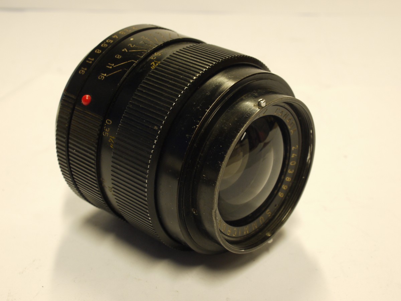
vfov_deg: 24.4
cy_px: 150
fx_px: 695
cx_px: 200
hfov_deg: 32.2
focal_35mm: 60
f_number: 10
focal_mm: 30
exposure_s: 1/8
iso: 400
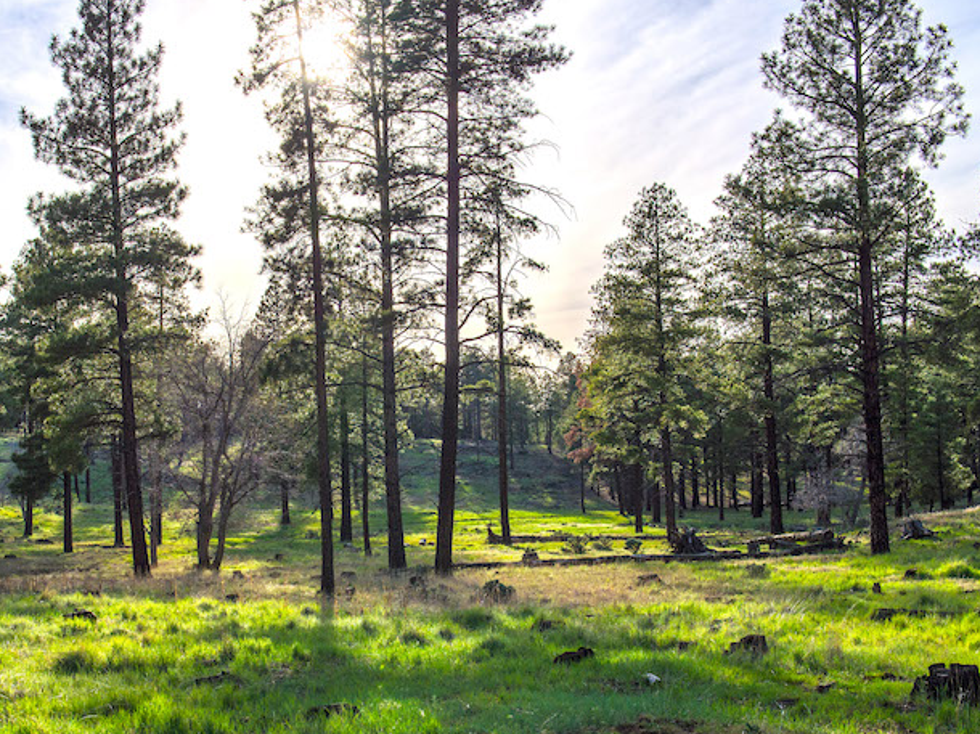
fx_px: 1500
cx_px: 370
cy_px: 505
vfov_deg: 27.3
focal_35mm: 53
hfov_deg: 36.0
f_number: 9
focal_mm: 35
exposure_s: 1/1250
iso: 160
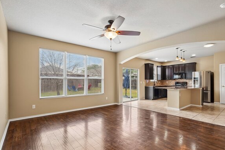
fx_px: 112
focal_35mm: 18
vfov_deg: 67.2
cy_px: 82
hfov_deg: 90.0
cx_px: 113
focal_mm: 16
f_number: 8
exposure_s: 1/30
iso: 200
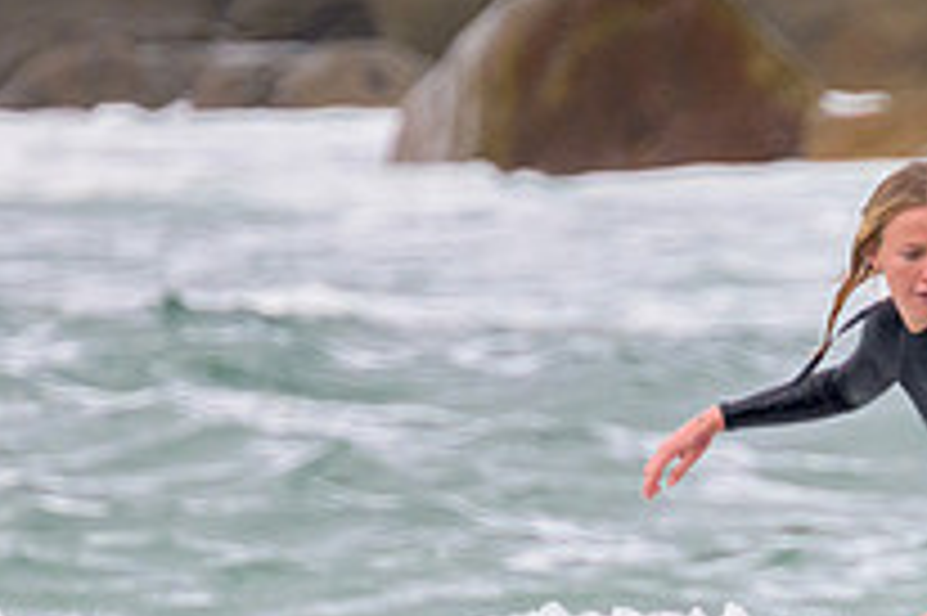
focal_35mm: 2405
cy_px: 730
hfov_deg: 0.9
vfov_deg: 0.6
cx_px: 1148
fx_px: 61878
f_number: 11
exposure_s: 1/1250
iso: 1400
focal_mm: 800
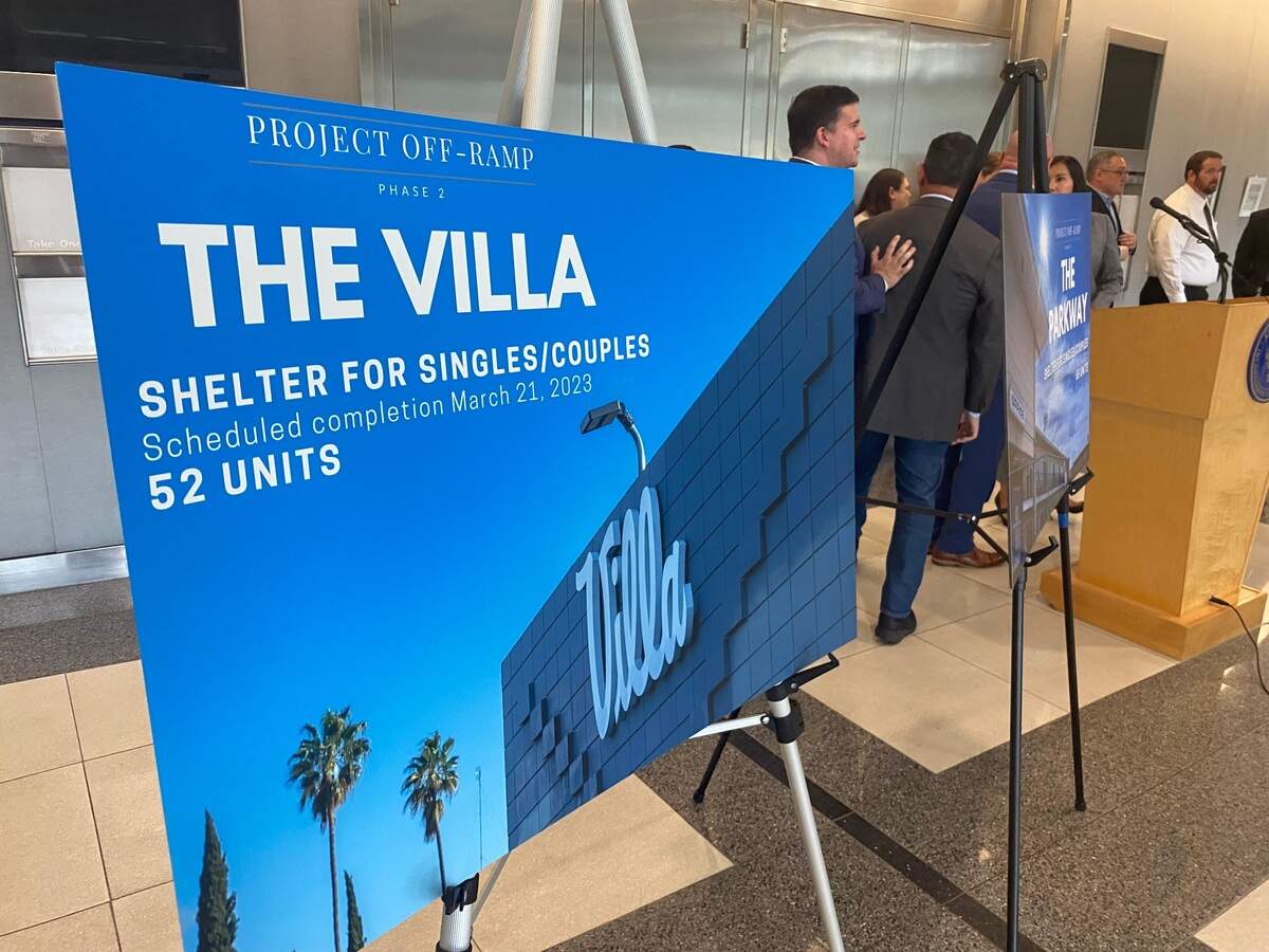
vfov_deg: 53.1
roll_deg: -1.3
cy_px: 476
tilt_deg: -16.7
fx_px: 953
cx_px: 634
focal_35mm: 26
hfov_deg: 67.3
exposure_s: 1/60
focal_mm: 4.25
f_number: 1.8
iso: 250
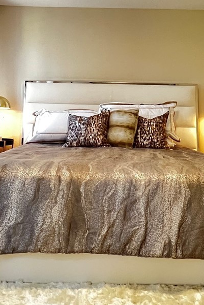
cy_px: 73
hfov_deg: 36.9
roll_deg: -0.6
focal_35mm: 36
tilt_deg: +8.4
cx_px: 102
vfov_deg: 50.7
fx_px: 306
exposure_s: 1/60
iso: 500
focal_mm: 1.57
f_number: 1.8
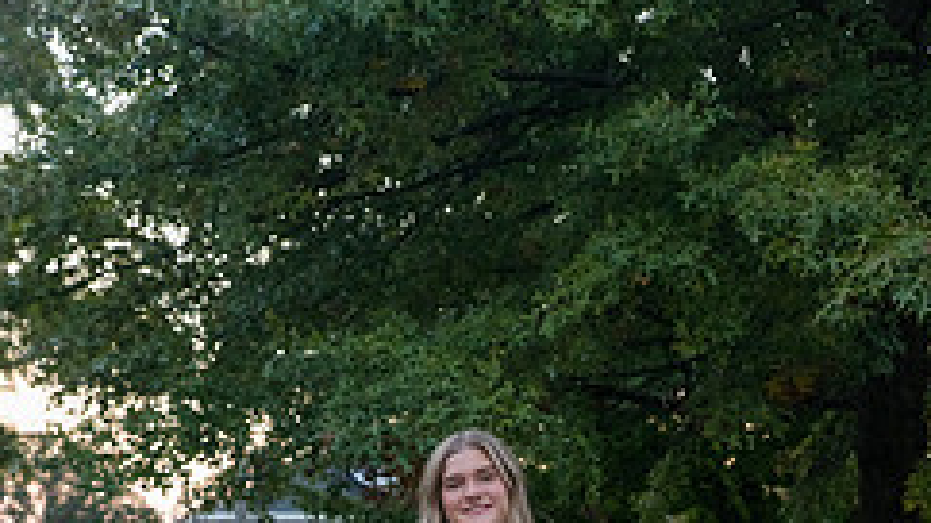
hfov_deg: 20.0
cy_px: 842
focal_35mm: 107
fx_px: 2641
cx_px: 481
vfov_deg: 10.8
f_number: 4.5
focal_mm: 55
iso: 2000
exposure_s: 1/160
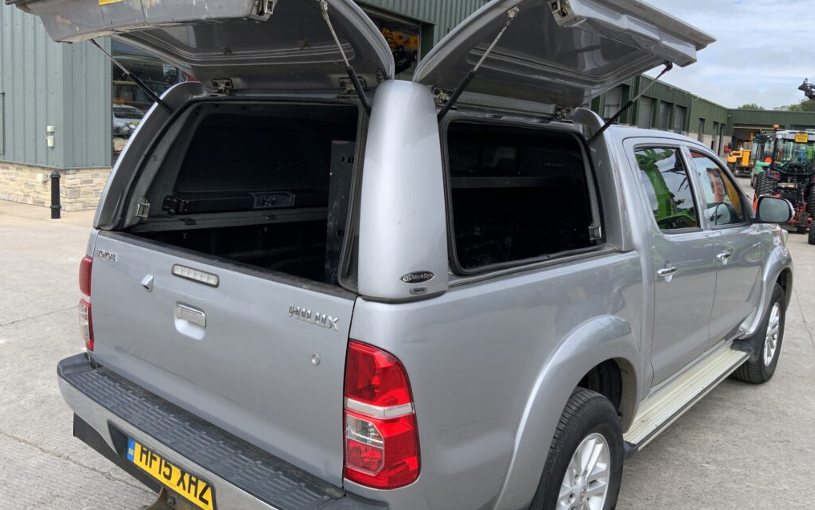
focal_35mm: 31
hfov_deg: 61.2
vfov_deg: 40.5
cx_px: 408
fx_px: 689
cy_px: 217
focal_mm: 3
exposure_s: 1/770
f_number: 1.8
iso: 16
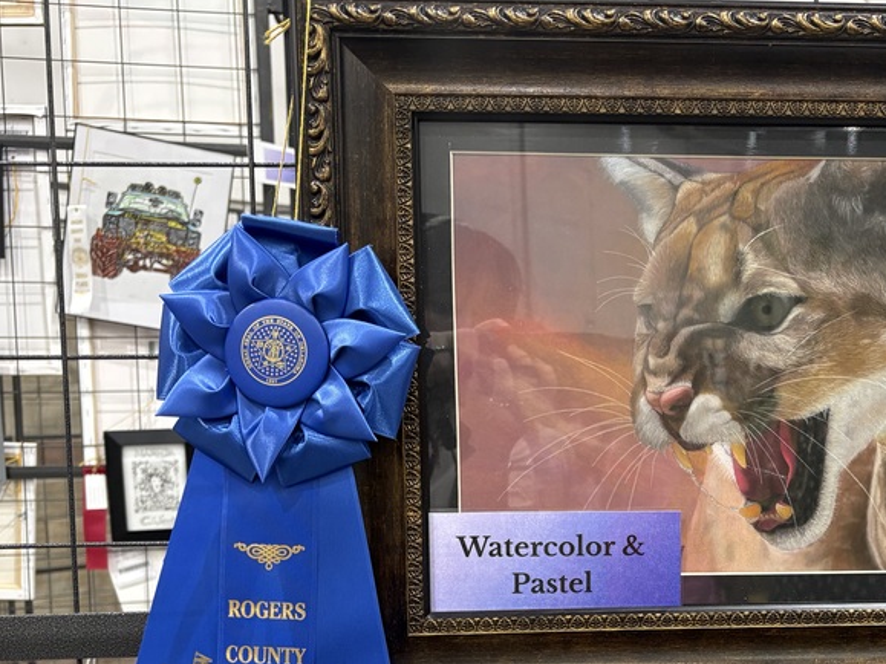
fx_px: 1177
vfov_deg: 31.0
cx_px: 682
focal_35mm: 46
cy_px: 493
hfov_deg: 39.9
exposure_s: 1/60
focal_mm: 5.96
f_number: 1.6
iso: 160
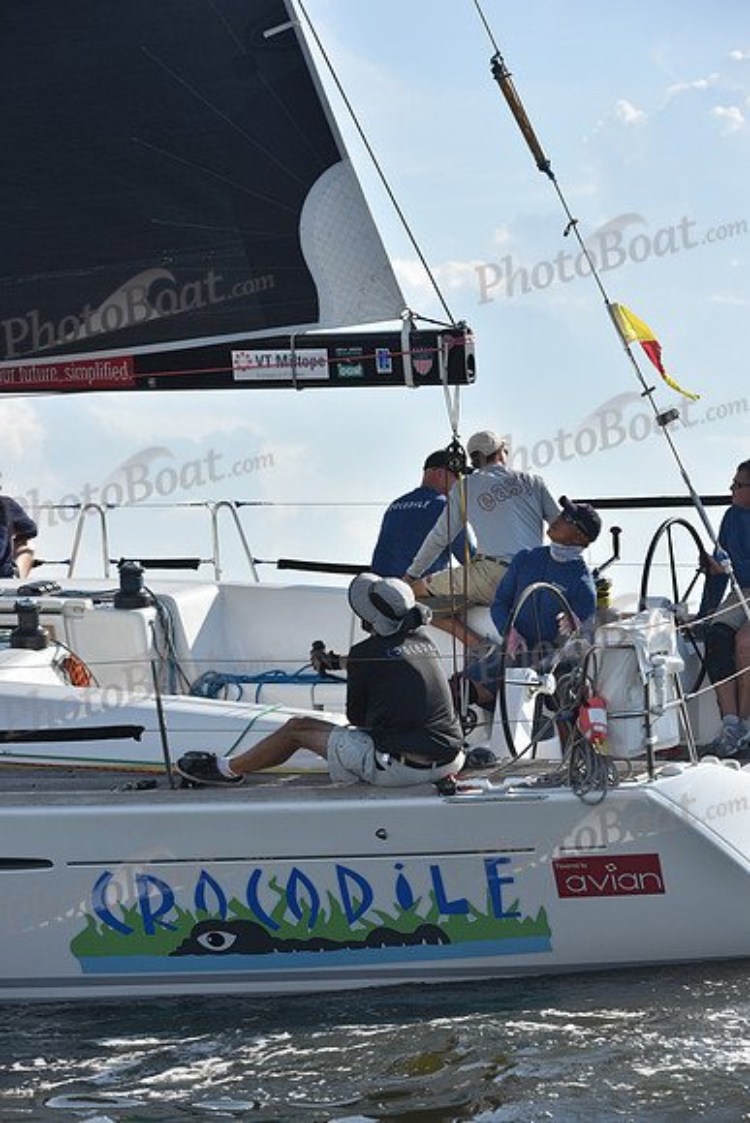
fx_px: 3747
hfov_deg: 11.4
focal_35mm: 120
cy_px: 562
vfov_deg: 17.1
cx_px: 375
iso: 250
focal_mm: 120
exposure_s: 1/1250
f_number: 7.1
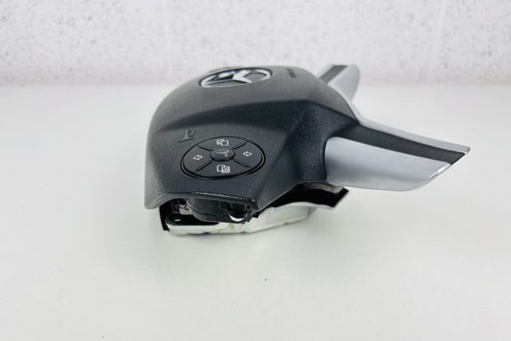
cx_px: 256
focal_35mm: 28
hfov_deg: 65.5
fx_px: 397
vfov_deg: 46.3
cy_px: 193
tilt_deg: -27.0
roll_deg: -0.7
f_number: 1.6
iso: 50
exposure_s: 1/100
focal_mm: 5.96
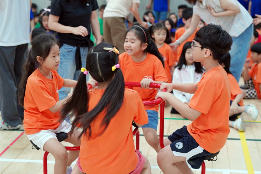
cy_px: 87
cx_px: 130
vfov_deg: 19.5
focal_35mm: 70
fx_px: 507
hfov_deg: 28.8
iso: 2000
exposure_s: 1/160
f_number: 4
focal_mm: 70
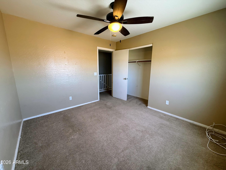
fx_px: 91
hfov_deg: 102.1
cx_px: 113
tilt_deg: -9.4
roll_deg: +0.1
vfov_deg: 85.7
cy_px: 85
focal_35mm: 14
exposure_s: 1/99
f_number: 2.2
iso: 200
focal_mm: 2.22
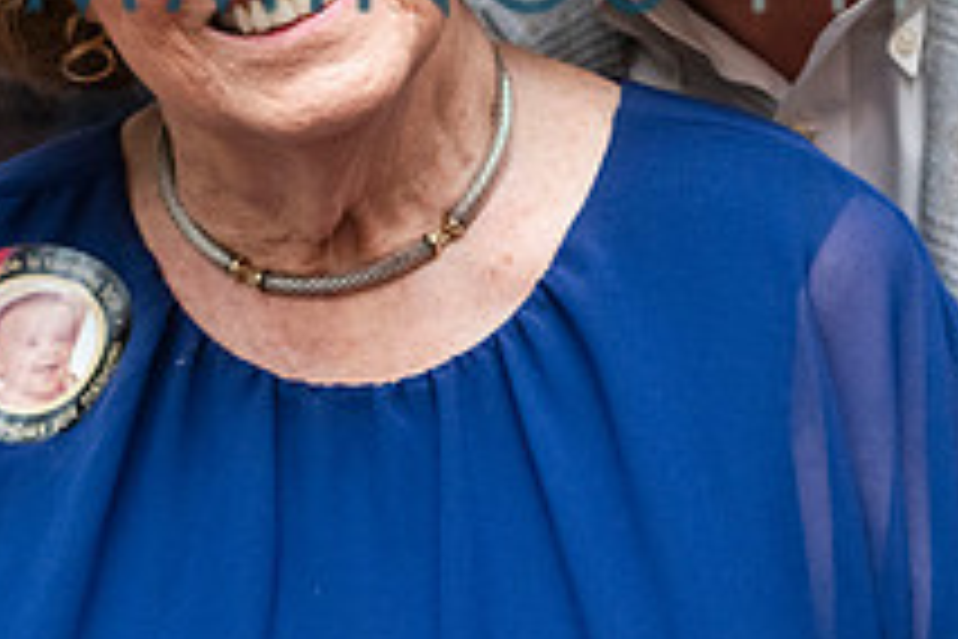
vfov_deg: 8.3
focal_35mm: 165
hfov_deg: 12.4
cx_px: 594
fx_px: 4390
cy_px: -47
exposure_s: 1/125
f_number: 4
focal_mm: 58
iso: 1250
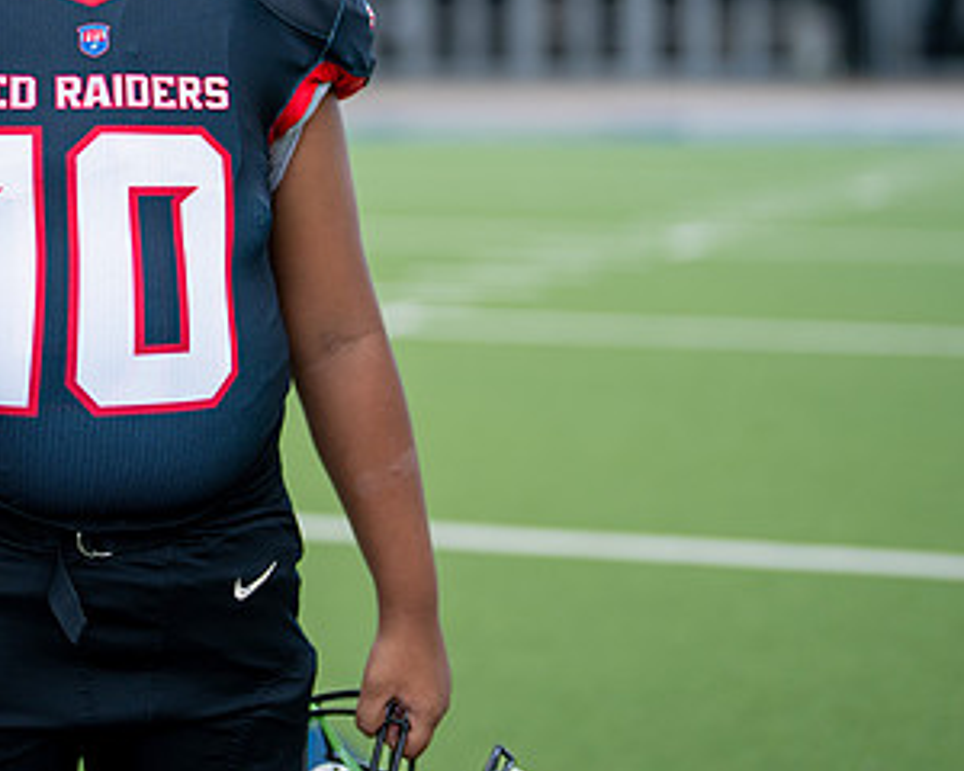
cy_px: 71
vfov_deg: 13.8
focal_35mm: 111
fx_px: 3167
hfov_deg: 17.1
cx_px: 136
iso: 100
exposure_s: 1/1000
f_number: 1.2
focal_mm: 50
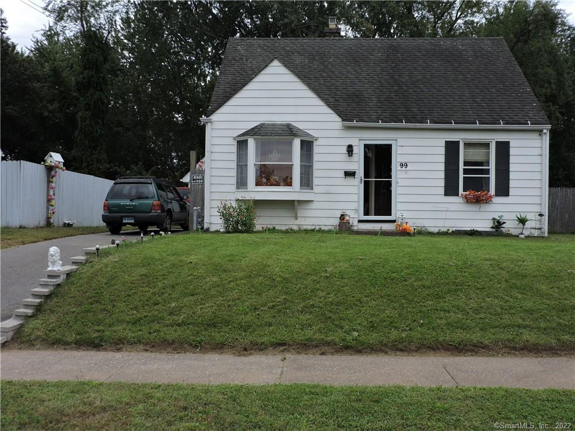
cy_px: 216
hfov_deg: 55.4
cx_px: 288
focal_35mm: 33
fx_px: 548
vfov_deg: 42.9
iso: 100
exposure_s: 1/640
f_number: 3.2
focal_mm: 5.9
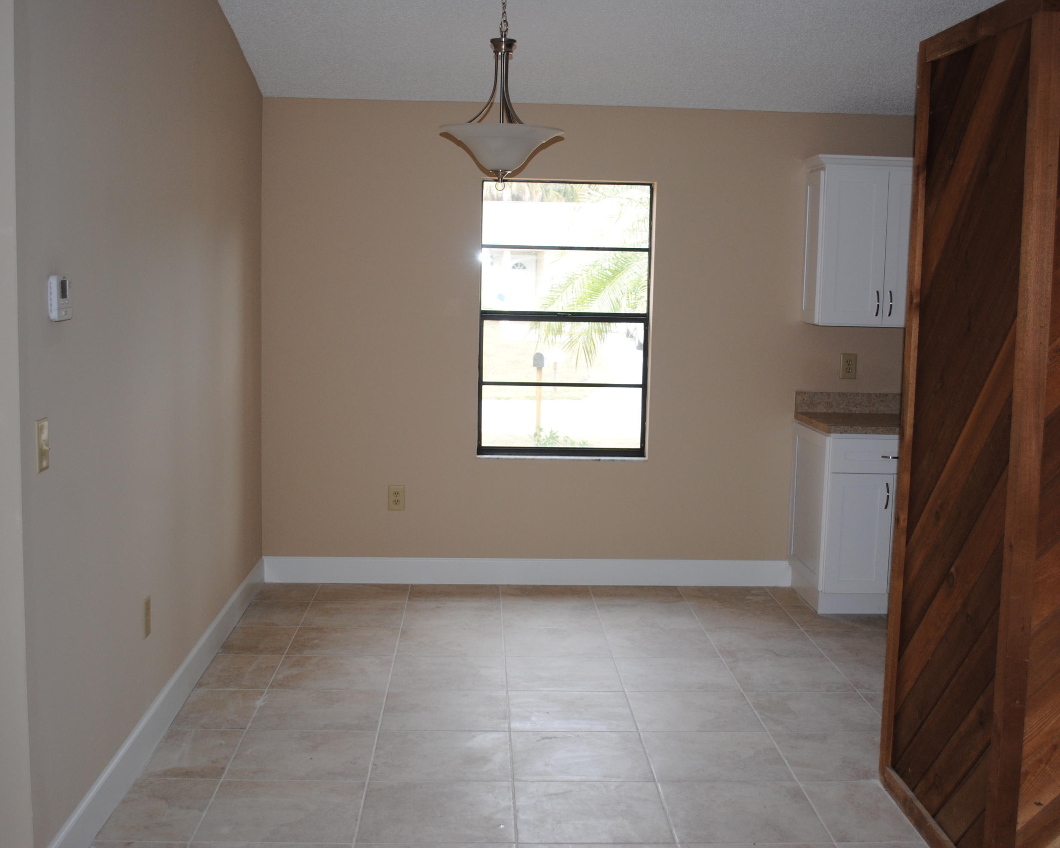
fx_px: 1286
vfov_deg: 36.5
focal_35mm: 41
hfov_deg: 44.8
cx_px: 564
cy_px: 425
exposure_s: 1/60
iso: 200
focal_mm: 24
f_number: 4
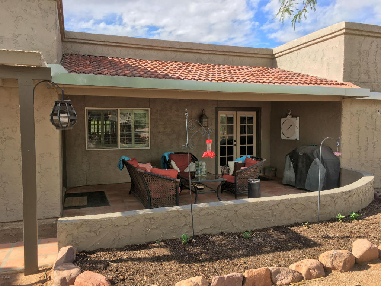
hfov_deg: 61.7
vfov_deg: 48.2
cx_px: 190
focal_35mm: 29
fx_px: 319
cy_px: 143
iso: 25
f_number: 2.2
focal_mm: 4.15
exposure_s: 1/836
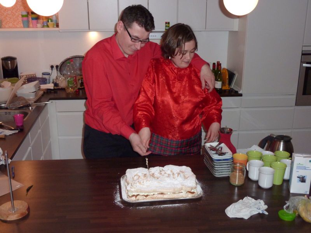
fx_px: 359
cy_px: 116
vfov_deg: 36.0
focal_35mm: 40
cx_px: 156
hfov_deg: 46.8
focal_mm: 6.5
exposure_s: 1/30
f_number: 3.6
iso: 200
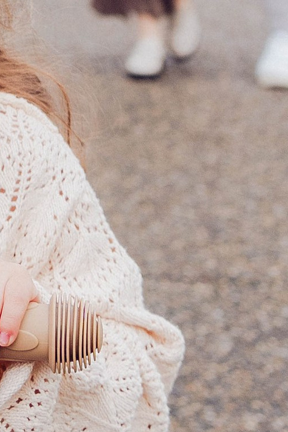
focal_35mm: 189
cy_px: -402
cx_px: -210
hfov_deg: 7.1
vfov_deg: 10.1
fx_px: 2268
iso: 100
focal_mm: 35
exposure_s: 1/320
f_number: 4.5
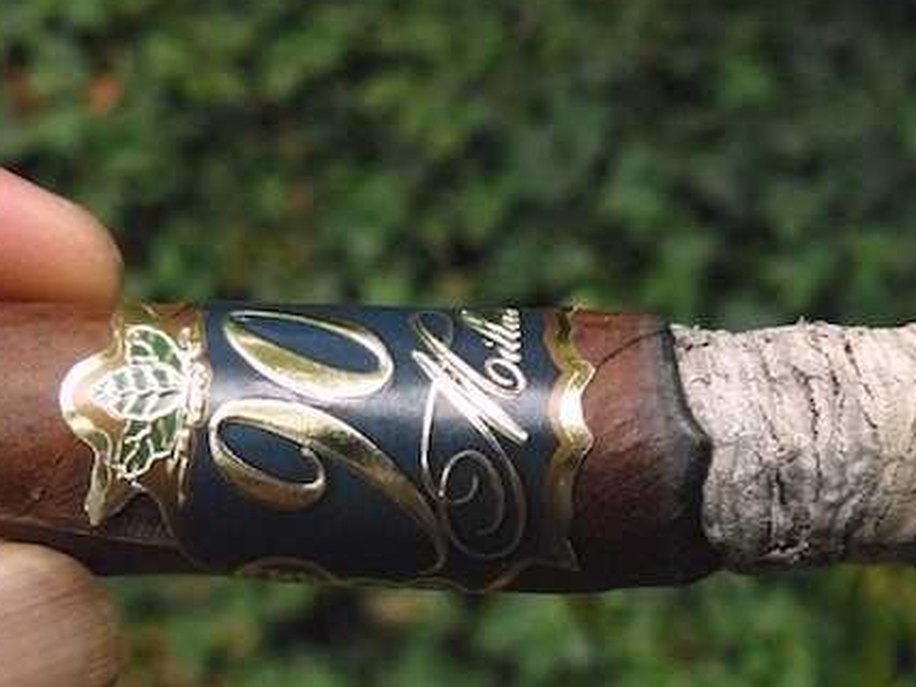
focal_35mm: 59
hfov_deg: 32.6
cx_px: 378
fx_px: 1561
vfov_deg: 24.7
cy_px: 430
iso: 400
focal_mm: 6
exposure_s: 1/125
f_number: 2.8
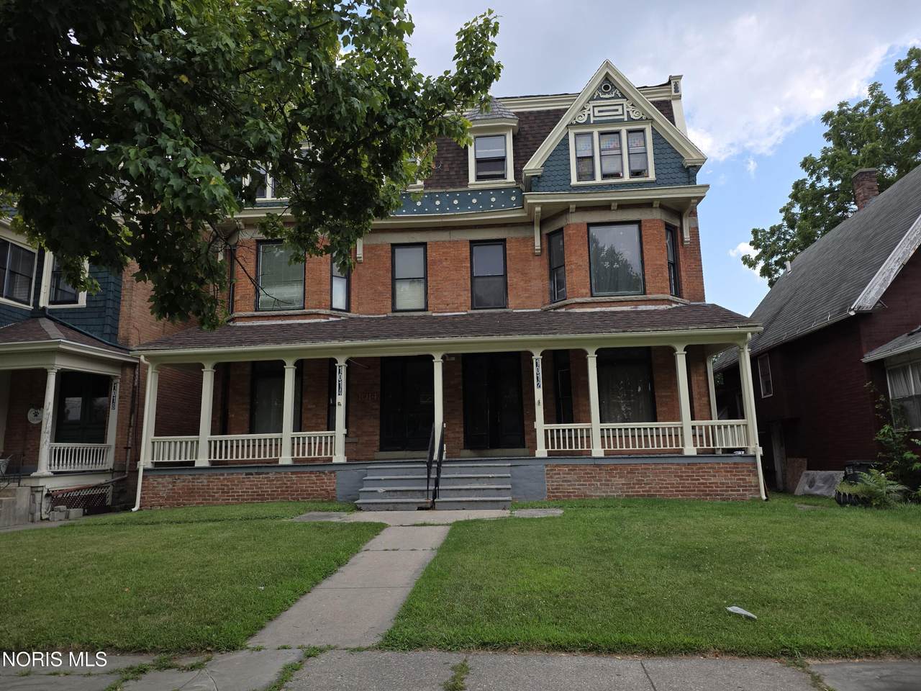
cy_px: 346
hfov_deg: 73.9
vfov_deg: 58.9
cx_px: 460
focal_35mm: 23
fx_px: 612
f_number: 1.7
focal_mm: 6.3
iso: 12
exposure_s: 1/529
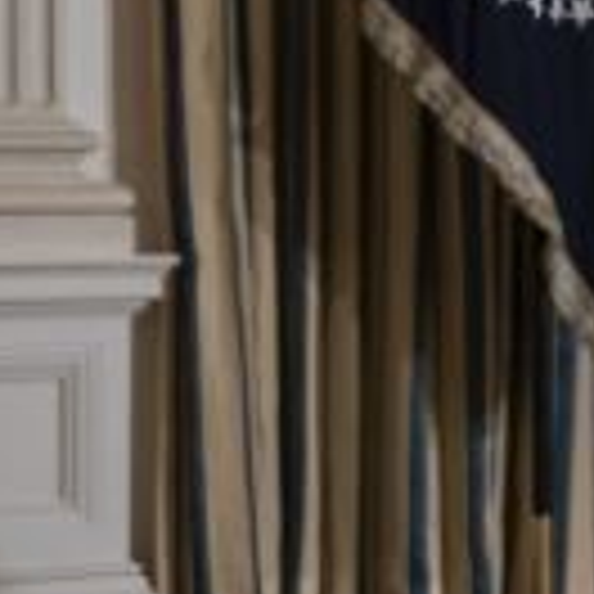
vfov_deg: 9.4
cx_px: 1564
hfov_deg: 8.4
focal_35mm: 186
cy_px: 140
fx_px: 3611
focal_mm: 41
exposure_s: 1/200
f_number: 3.5
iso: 1250
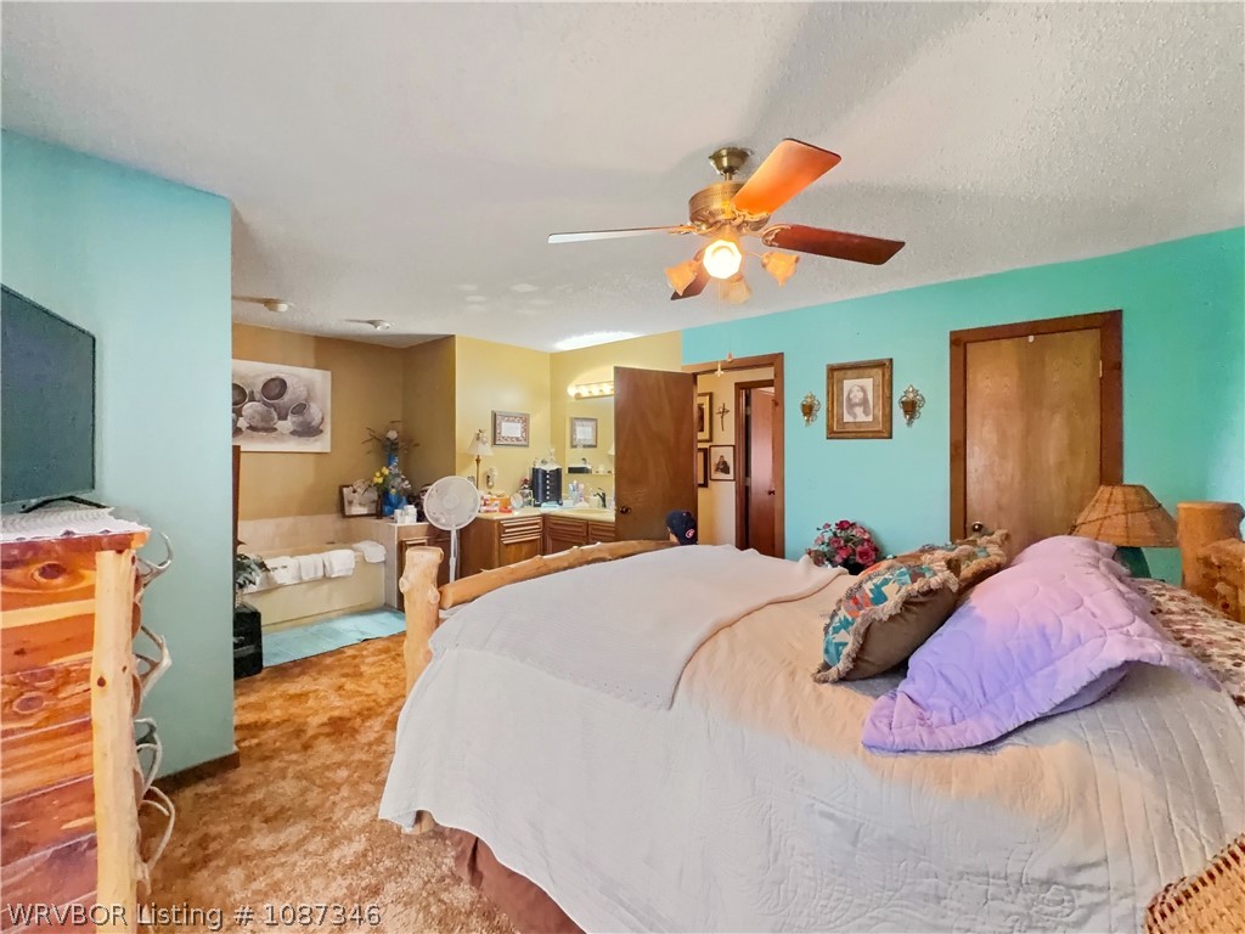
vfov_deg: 85.7
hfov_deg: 102.1
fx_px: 504
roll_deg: +1.5
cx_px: 622
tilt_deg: -1.5
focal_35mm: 14
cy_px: 467
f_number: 2.2
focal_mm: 2.2
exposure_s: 1/60
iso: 1000
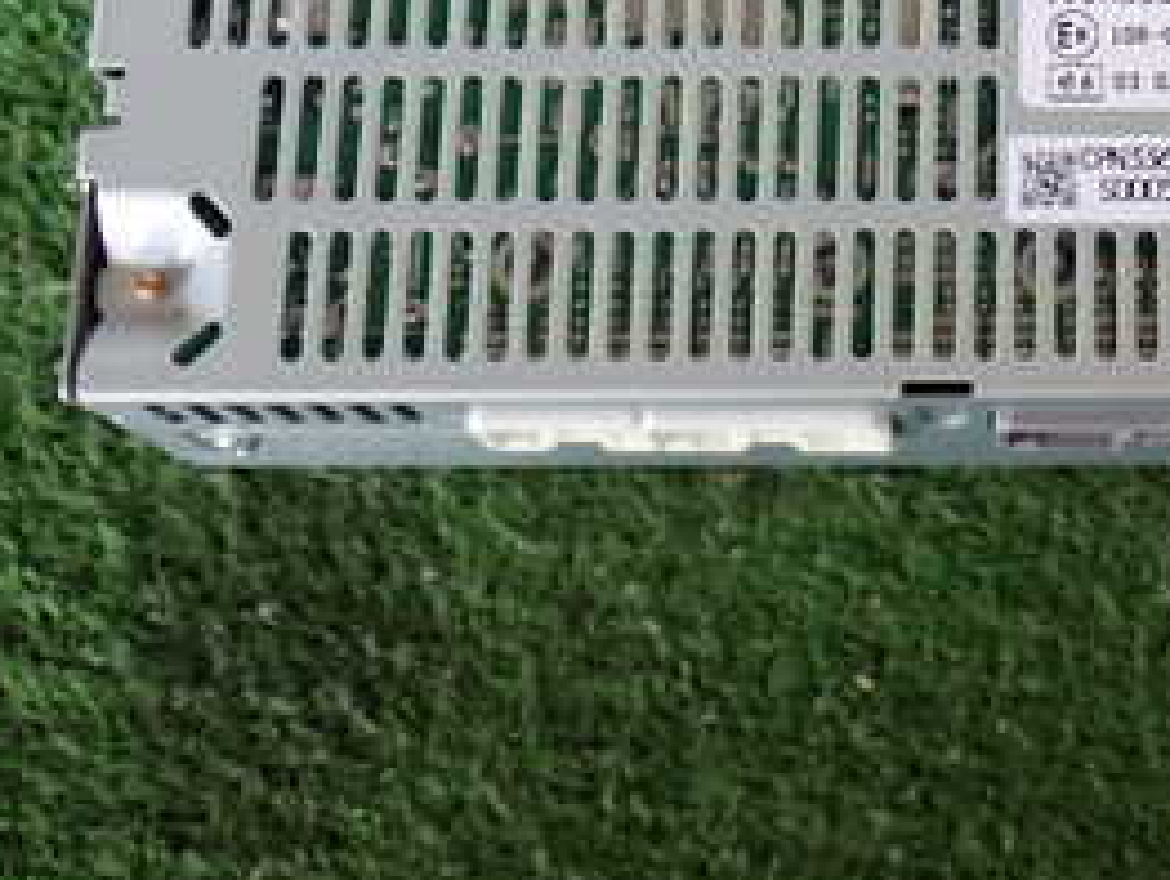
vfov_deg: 16.6
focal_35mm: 87
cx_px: 1148
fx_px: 2943
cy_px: -13
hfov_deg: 21.7
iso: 200
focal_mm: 6.83
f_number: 2.7
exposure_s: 1/50
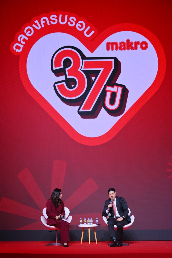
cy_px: 129
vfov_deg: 22.1
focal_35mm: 92
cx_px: 86
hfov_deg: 14.9
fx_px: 659
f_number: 2.8
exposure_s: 1/200
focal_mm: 92
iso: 125
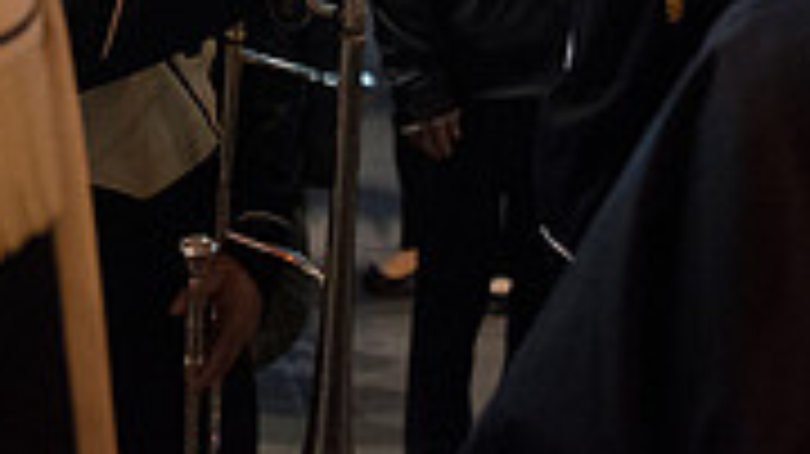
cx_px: 230
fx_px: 1739
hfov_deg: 26.0
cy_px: -362
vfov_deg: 13.4
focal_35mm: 81
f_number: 2.8
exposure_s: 1/160
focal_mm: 24
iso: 8000
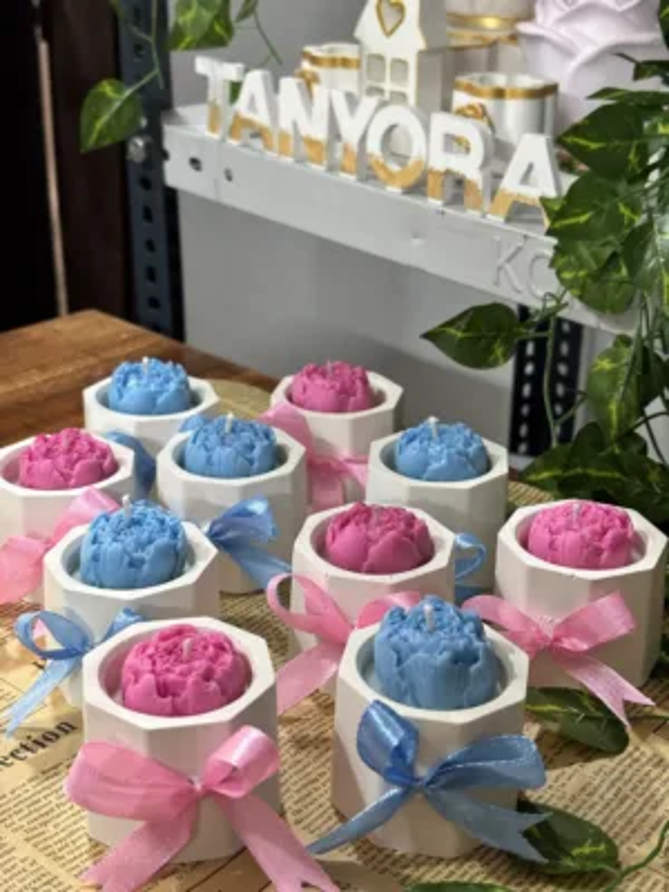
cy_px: 446
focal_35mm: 52
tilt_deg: -24.9
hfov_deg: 28.0
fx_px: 1340
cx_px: 334
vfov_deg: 36.8
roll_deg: -1.8
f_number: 1.6
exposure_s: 1/33
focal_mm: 5.96
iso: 160
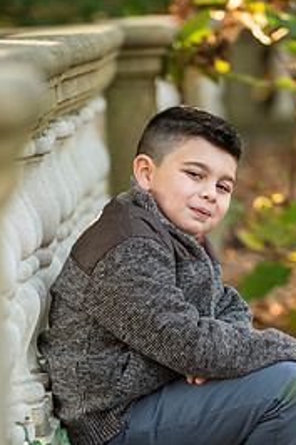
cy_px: 316
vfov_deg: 8.1
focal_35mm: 254
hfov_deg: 5.4
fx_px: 3137
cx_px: 194
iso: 250
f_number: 3.5
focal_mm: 150
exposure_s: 1/200
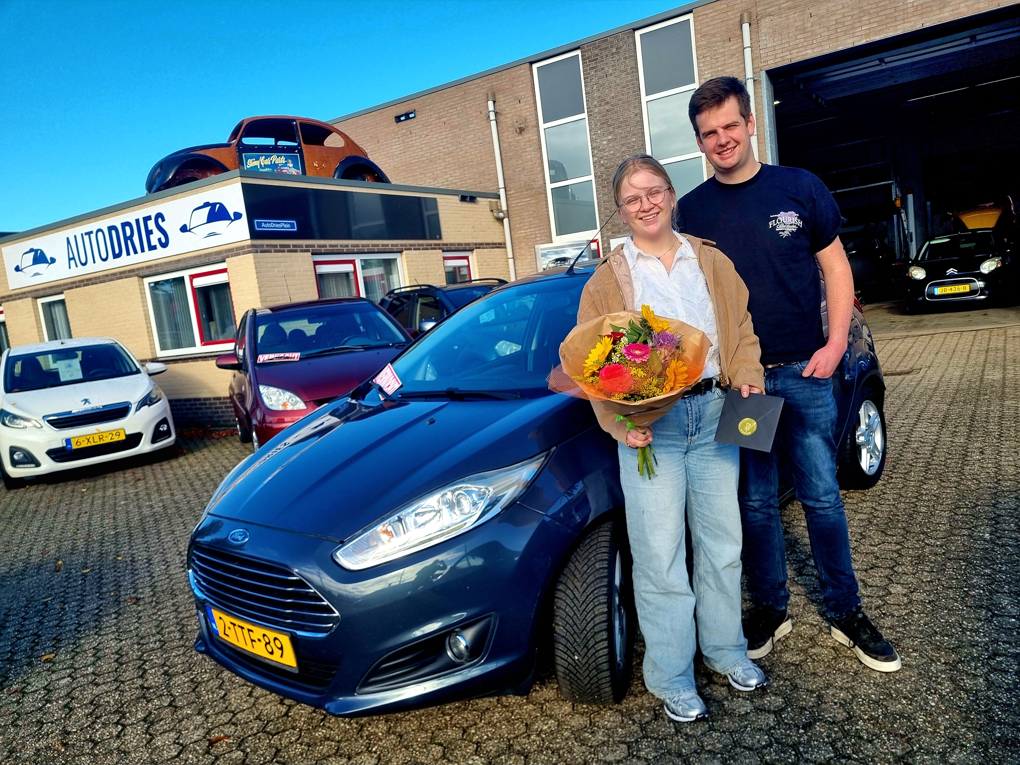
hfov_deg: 67.3
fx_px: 766
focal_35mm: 26
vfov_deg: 53.1
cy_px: 382
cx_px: 510
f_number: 1.8
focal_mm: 5.4
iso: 50
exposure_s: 1/2000
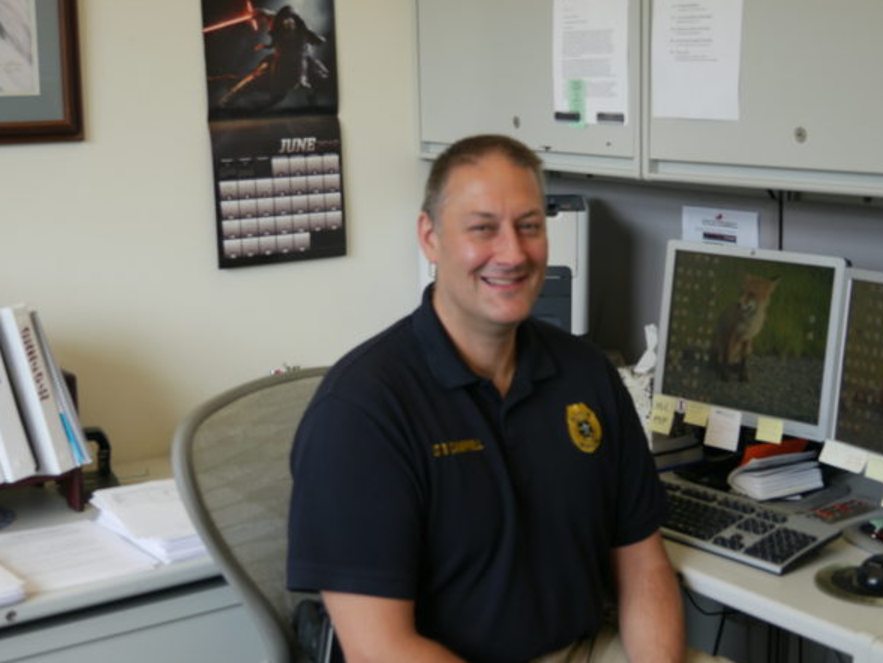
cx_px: 481
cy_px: 336
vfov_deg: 27.5
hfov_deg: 36.1
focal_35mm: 53
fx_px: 1352
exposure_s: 1/60
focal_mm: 24
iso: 200
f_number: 4.1
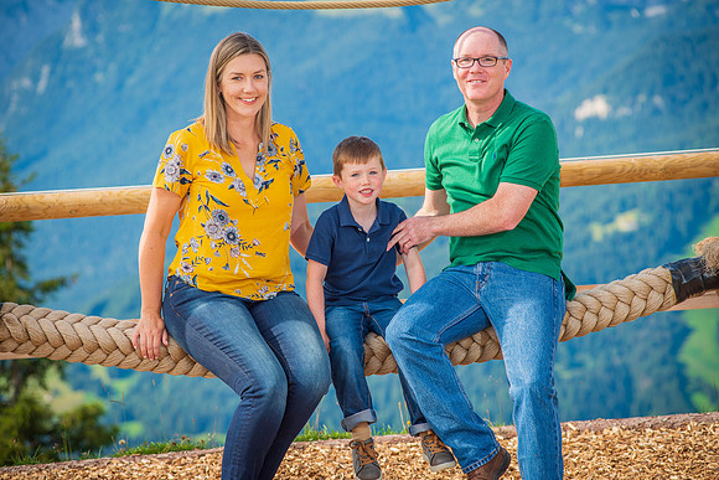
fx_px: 2897
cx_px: 360
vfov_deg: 9.5
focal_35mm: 145
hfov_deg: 14.2
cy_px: 240
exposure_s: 1/200
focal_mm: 145
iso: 100
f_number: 5.6
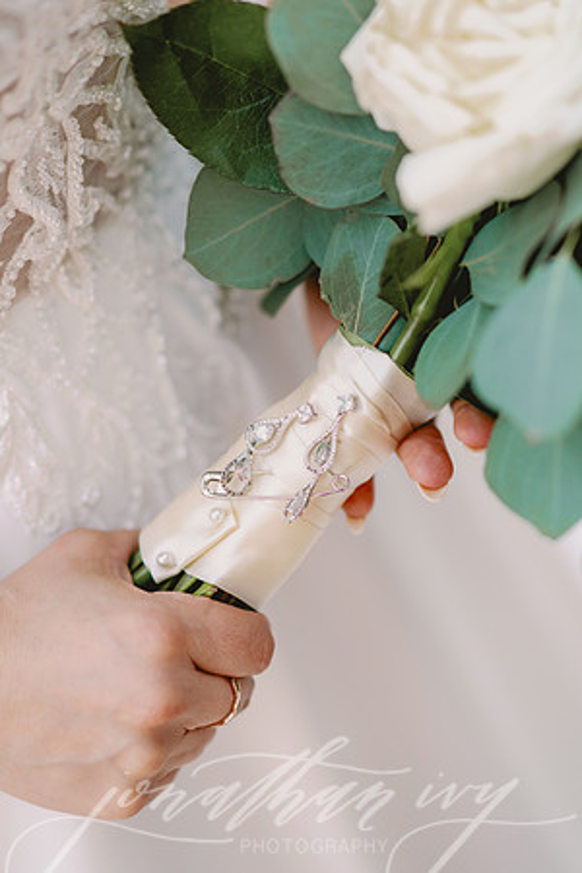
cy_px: 436
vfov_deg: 23.9
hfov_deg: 16.1
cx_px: 291
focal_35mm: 85
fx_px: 2061
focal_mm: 85
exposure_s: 1/250
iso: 1250
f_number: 2
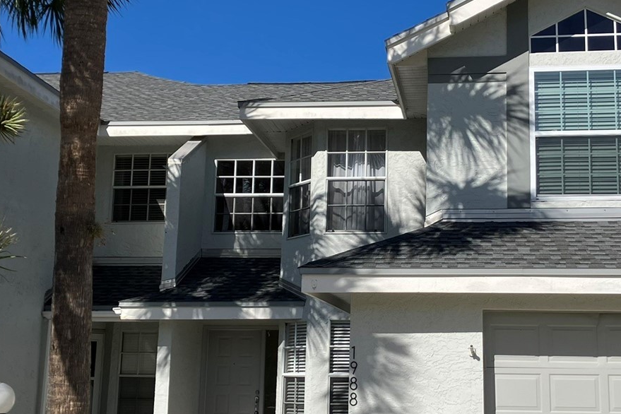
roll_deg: -0.6
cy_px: 208
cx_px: 378
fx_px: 914
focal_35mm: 53
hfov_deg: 37.4
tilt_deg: +10.6
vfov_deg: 25.5
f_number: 1.8
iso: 32
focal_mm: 3.99
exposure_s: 1/3745
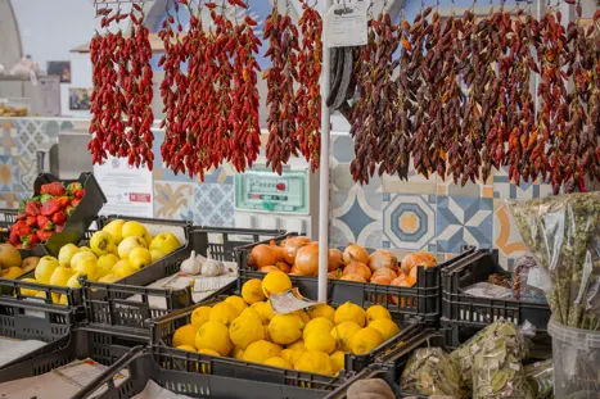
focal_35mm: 54
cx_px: 300
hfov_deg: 36.9
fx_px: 900
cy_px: 200
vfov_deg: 25.0
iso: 125
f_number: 4
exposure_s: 1/60
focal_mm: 36
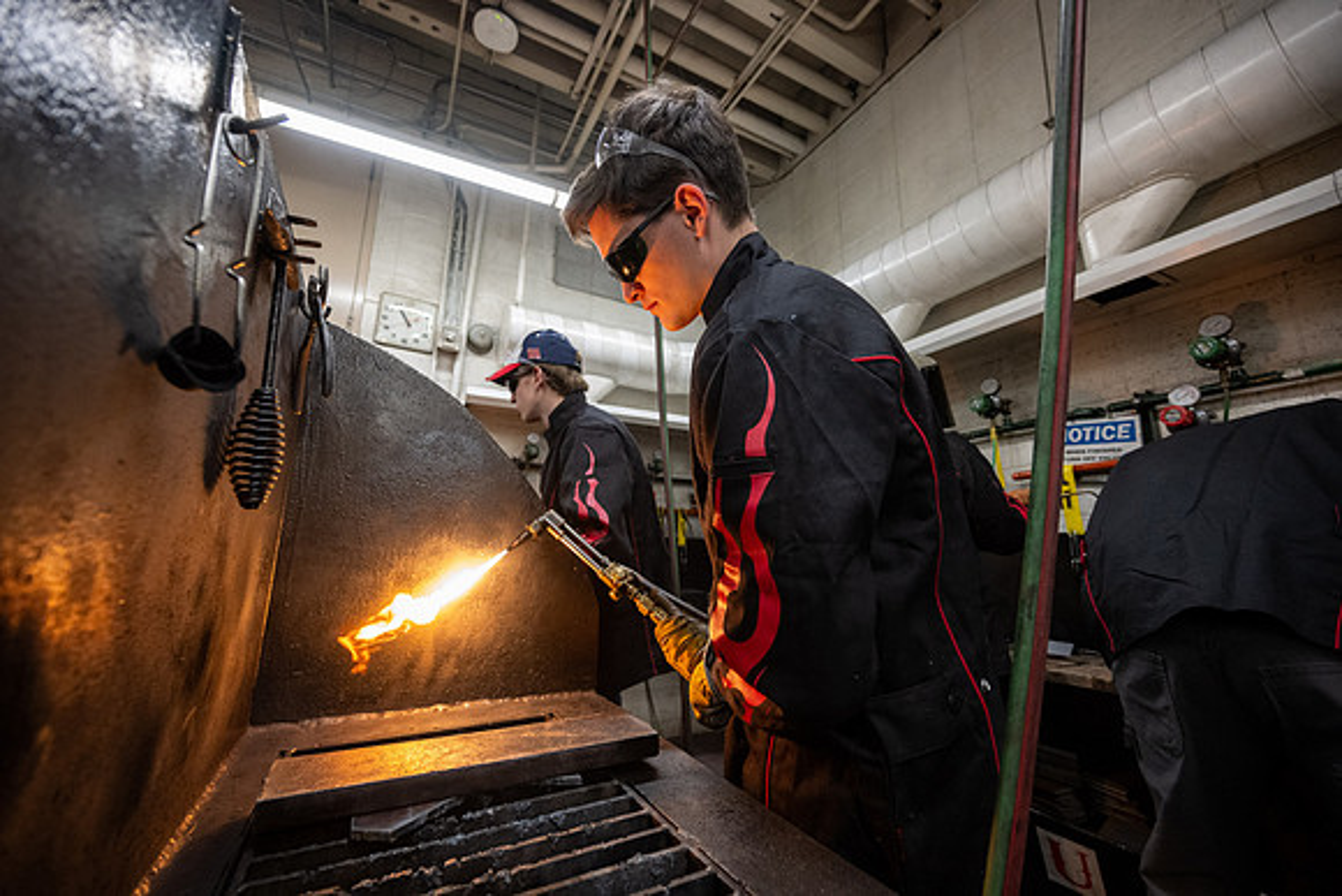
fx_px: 522
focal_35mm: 14
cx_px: 671
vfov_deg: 81.2
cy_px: 448
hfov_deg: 104.2
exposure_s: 1/250
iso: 2500
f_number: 4
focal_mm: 14
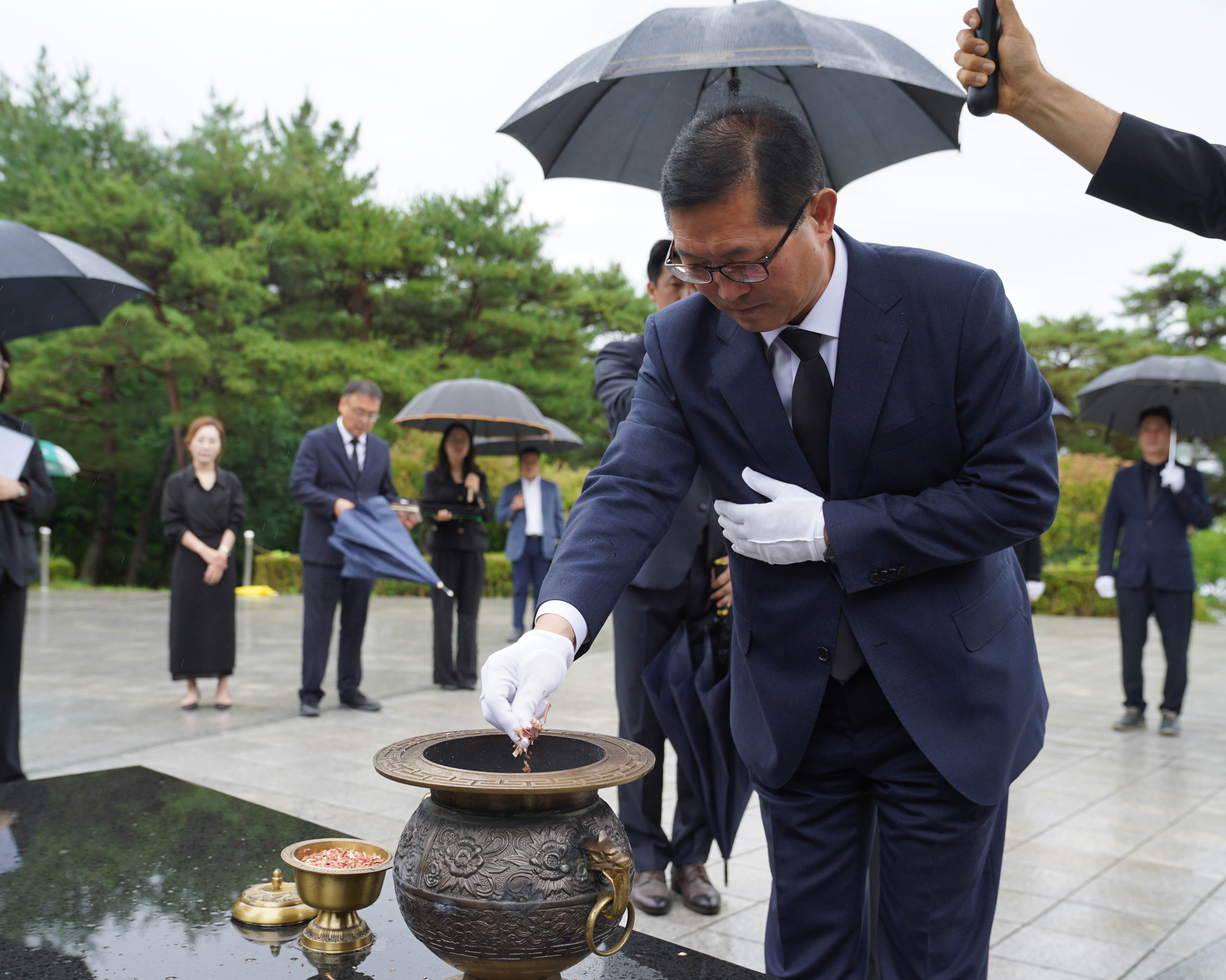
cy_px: 490
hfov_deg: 51.5
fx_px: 1270
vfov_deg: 42.2
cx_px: 562
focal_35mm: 35
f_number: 4
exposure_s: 1/250
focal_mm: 31
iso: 200
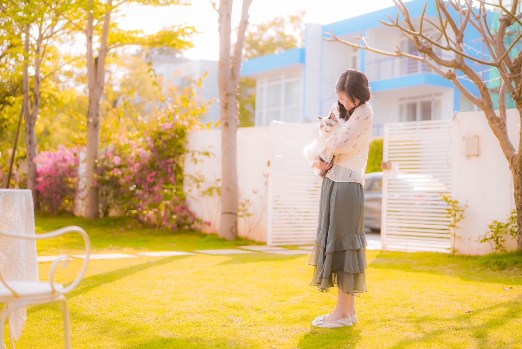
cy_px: 174
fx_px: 798
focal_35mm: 55
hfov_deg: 36.2
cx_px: 261
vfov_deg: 24.6
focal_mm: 55
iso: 200
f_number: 2
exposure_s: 1/2000
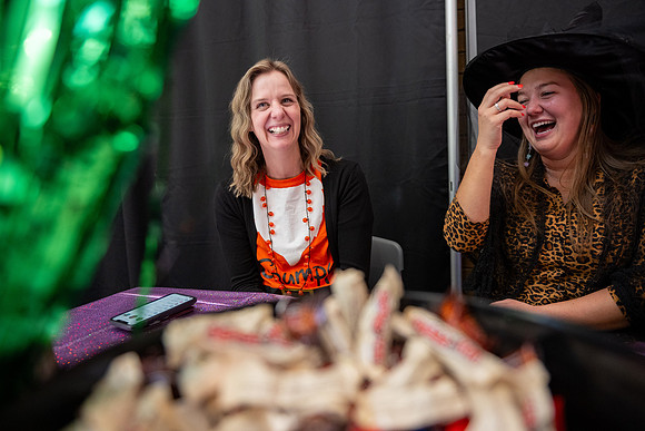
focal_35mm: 26
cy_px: 216
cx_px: 322
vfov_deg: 49.6
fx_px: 466
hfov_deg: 69.4
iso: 1600
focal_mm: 26
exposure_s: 1/500
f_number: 2.8
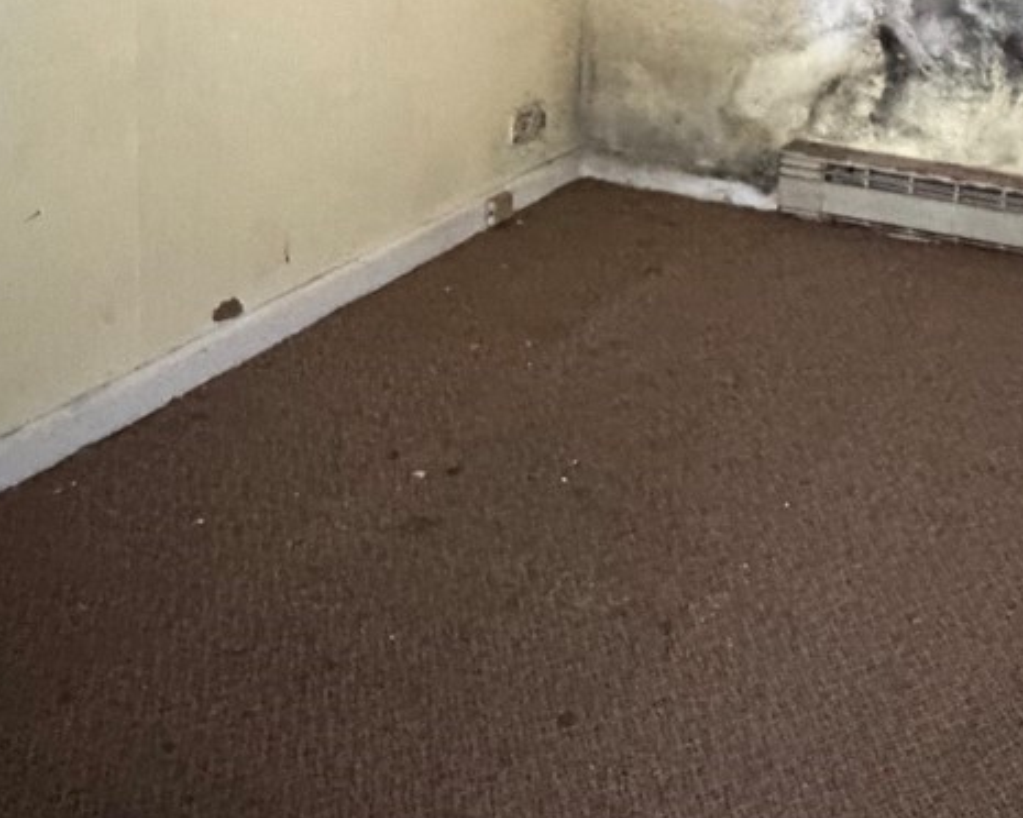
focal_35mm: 47
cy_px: -141
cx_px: 915
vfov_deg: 28.3
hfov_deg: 37.1
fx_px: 1423
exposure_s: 1/40
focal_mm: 2.22
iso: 1250
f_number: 2.2
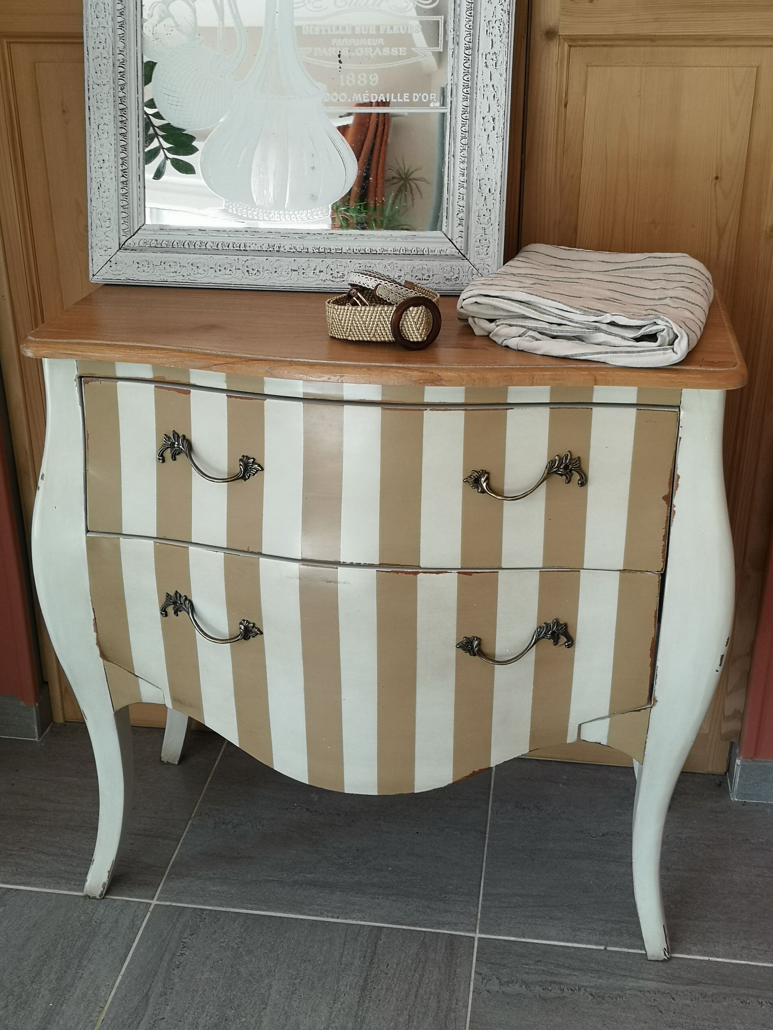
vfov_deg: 47.9
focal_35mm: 39
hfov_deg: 36.8
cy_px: 515
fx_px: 1161
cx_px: 386
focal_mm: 5.58
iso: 64
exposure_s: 1/100
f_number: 1.8
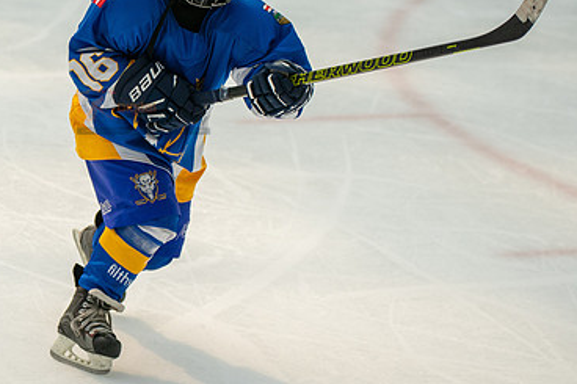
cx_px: 48
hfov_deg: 8.7
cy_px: 172
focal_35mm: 237
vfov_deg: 5.8
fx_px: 3797
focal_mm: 120
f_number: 3.5
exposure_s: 1/2000
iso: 1600
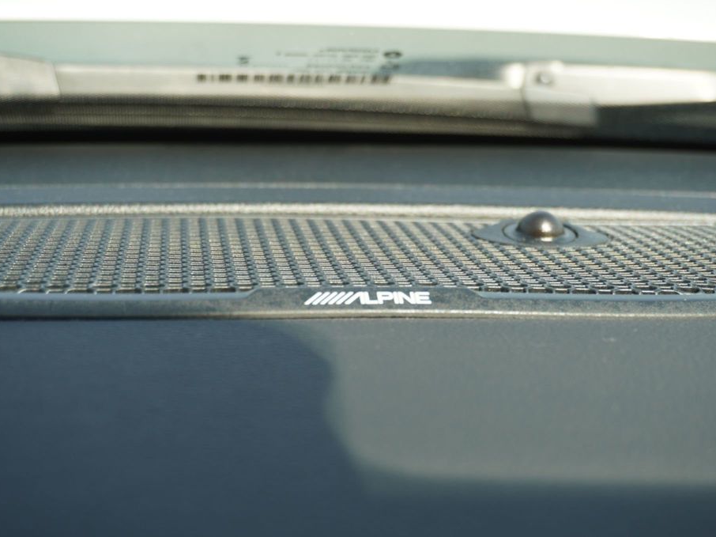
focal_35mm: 62
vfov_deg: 23.6
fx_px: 1282
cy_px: 268
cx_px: 374
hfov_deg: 31.2
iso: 100
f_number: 5.6
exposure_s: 1/160
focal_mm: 38
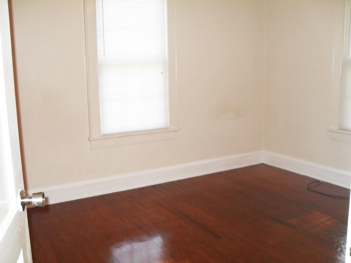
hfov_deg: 52.6
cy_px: 132
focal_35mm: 35
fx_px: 355
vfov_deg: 40.7
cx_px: 176
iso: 200
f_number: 2.8
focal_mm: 6.2
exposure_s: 1/45
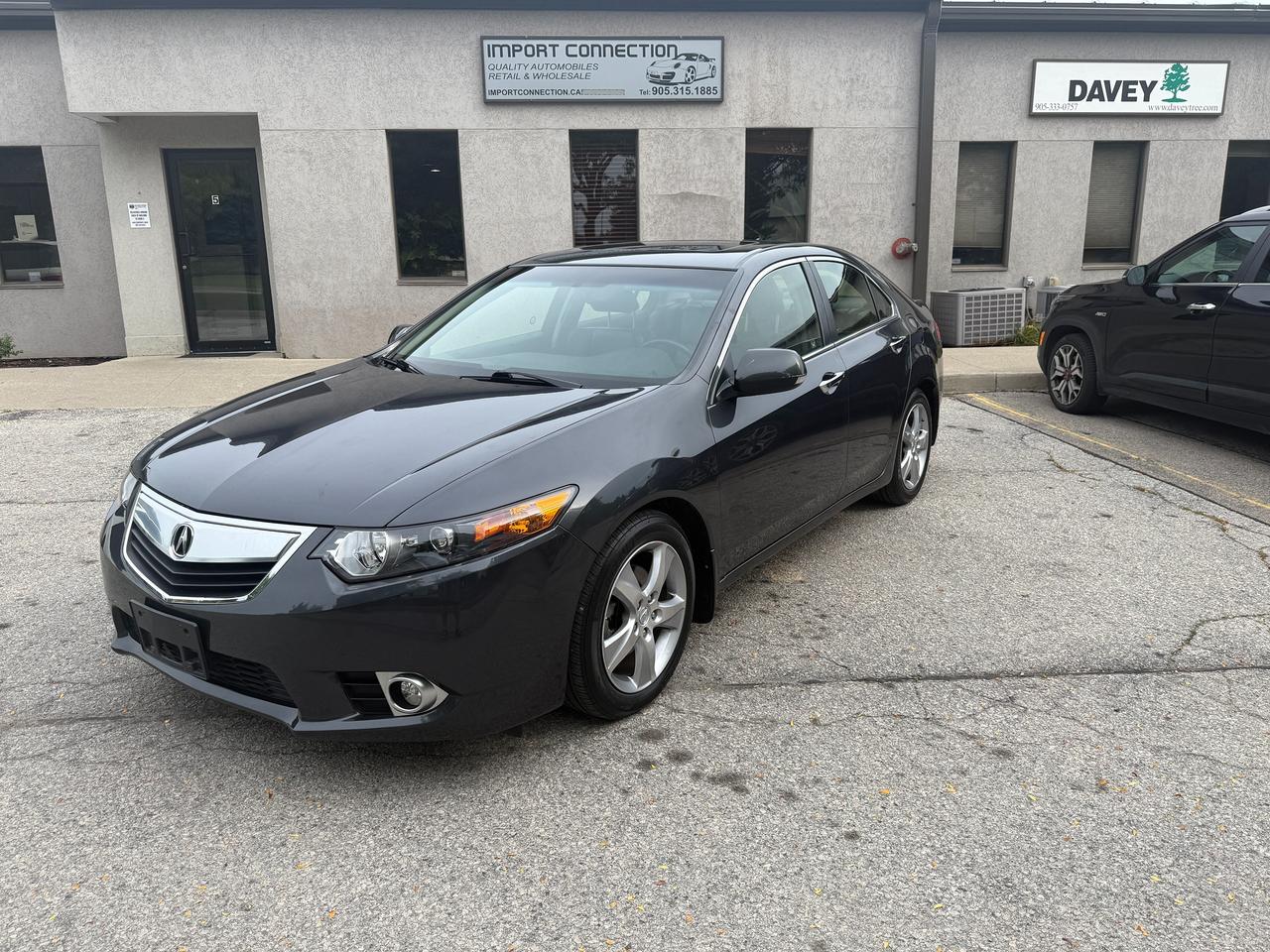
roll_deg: +1.8
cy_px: 476
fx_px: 881
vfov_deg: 56.8
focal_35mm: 24
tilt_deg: -13.5
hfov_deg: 71.6
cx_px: 635
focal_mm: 6.76
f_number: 1.78
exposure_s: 1/1653
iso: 80
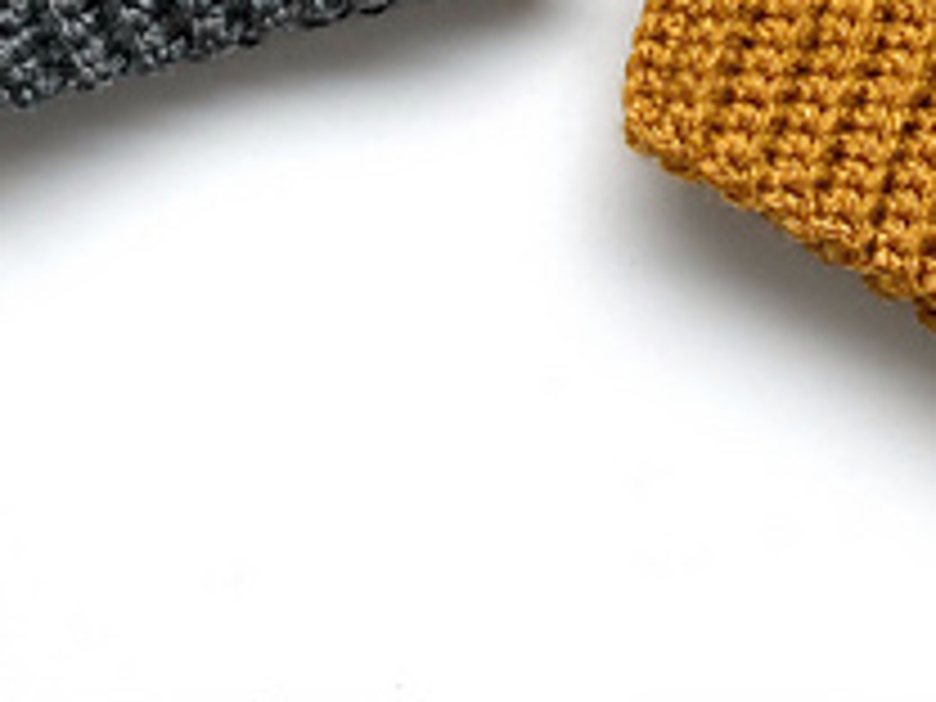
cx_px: 504
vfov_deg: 16.7
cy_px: -369
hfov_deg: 24.4
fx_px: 2163
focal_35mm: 80
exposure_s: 1/82
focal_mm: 4.25
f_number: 1.8
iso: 125
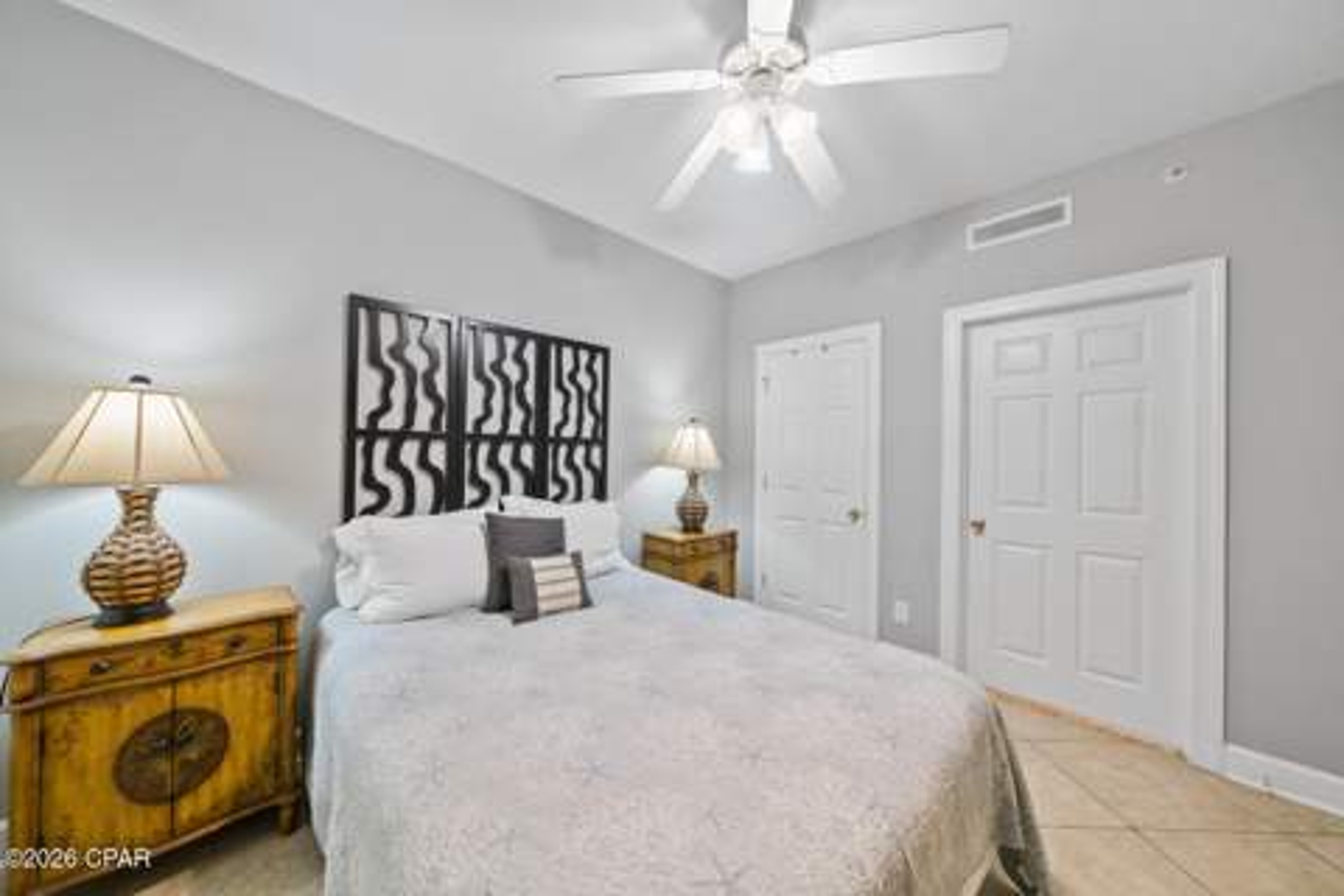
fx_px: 448
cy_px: 448
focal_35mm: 12
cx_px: 672
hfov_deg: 112.6
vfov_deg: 90.0
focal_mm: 12
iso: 500
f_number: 7.1
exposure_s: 1/4
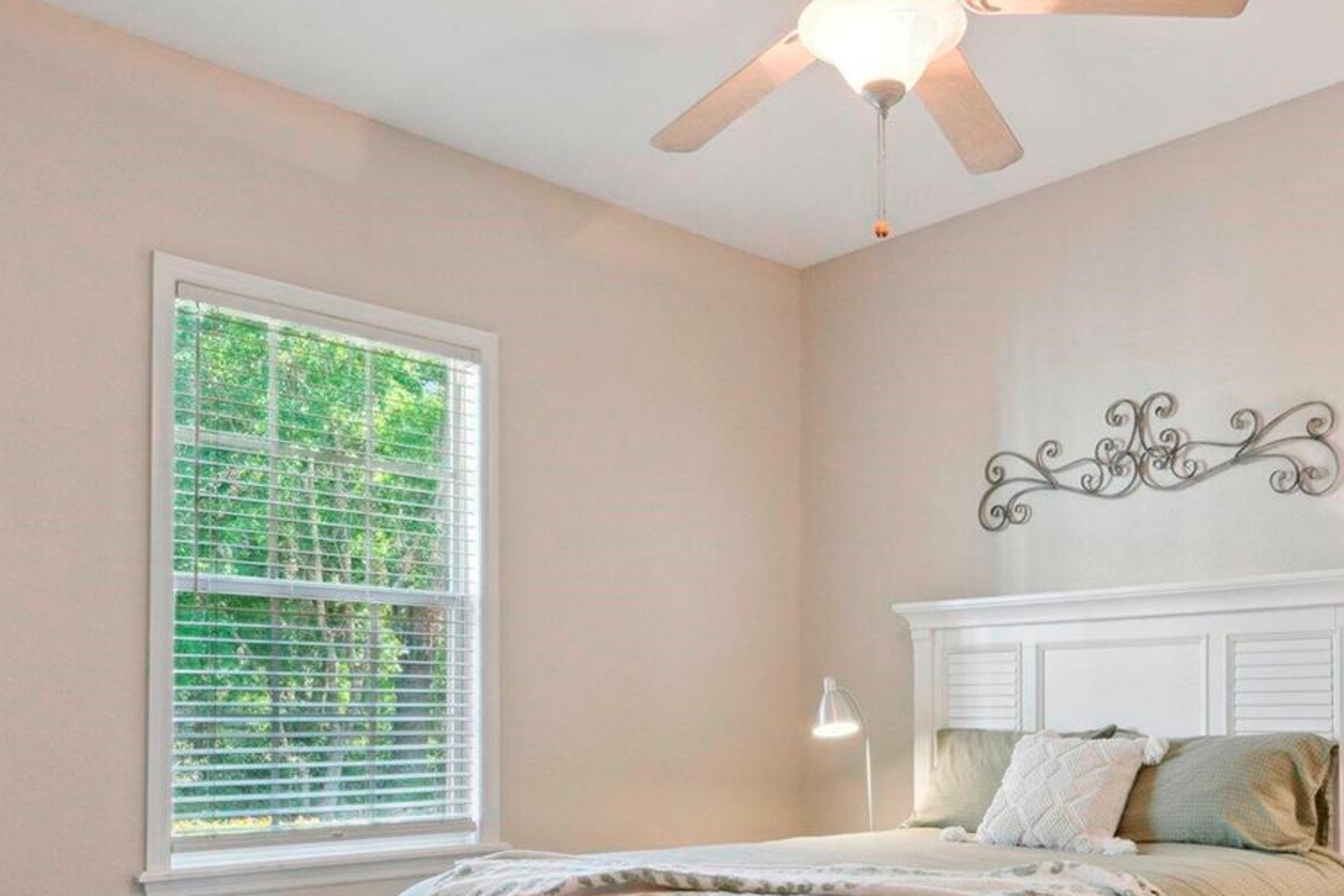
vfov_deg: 37.9
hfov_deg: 56.4
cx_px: 861
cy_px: 765
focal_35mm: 33
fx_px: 1232
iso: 400
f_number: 11
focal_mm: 19
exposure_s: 1/15
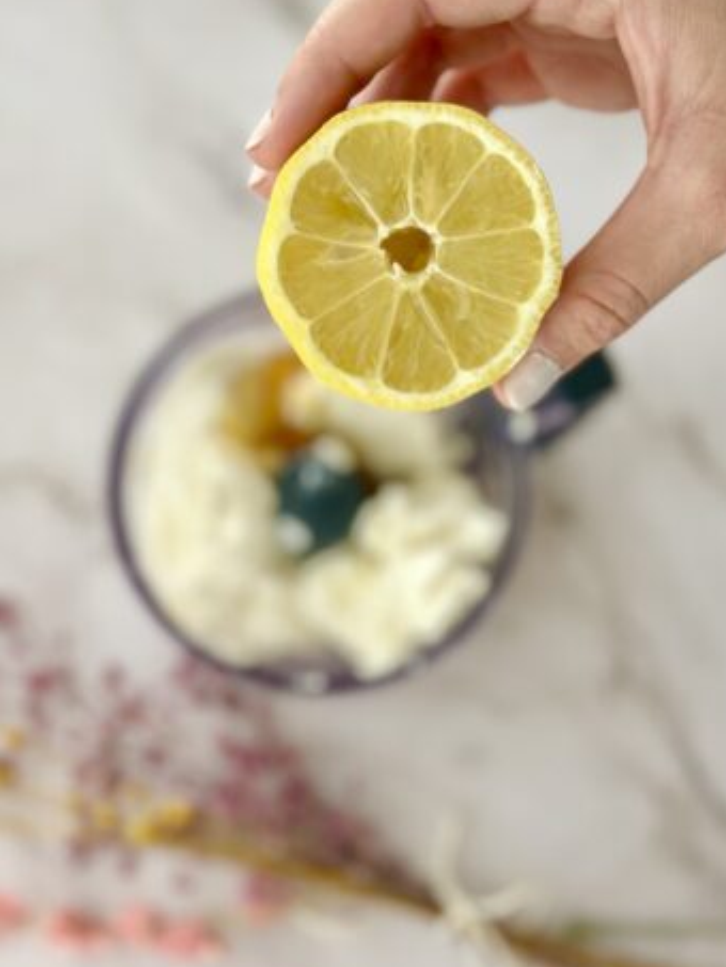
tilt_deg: -75.1
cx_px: 398
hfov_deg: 27.5
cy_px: 472
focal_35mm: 53
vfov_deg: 36.2
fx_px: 1481
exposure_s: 1/172
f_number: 1.78
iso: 100
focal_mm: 6.86
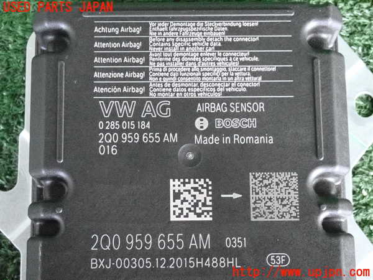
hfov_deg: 27.4
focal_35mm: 71
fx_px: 765
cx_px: 186
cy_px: 140
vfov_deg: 20.7
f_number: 3.9
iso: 6400
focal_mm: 12.73
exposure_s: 1/125
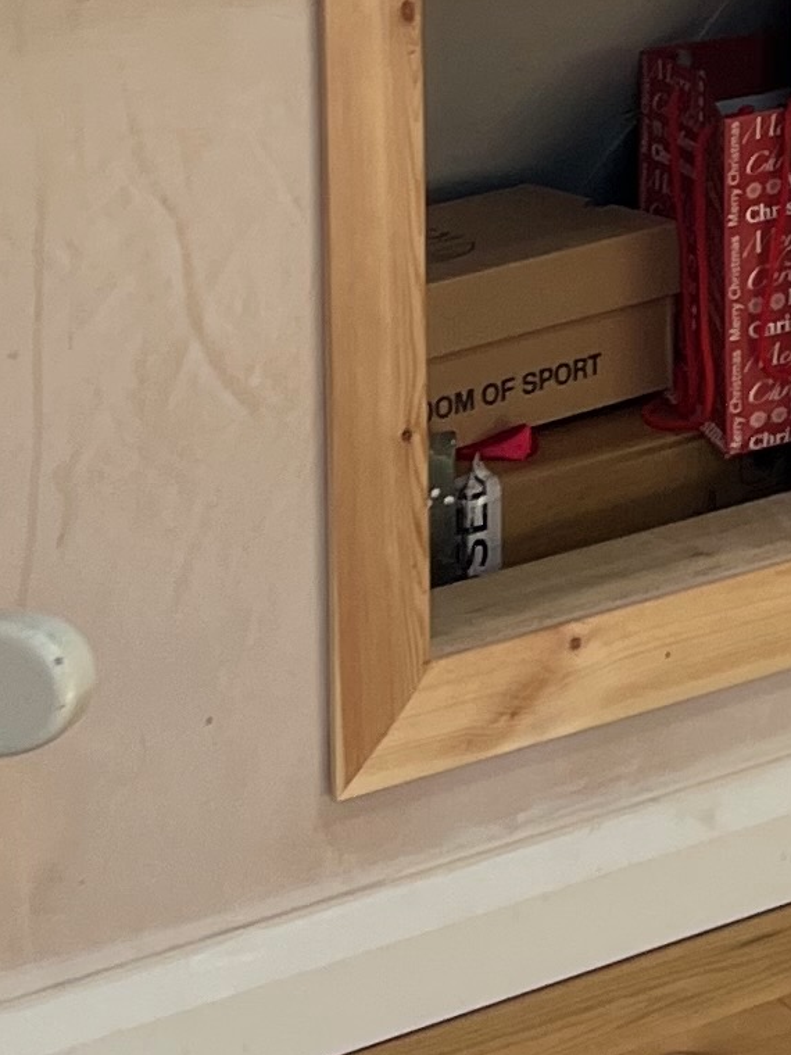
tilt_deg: -6.1
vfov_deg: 13.4
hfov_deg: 9.7
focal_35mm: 138
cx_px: 1808
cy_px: -583
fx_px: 4205
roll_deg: -0.2
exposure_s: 1/405
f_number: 1.5
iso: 50
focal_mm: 5.7
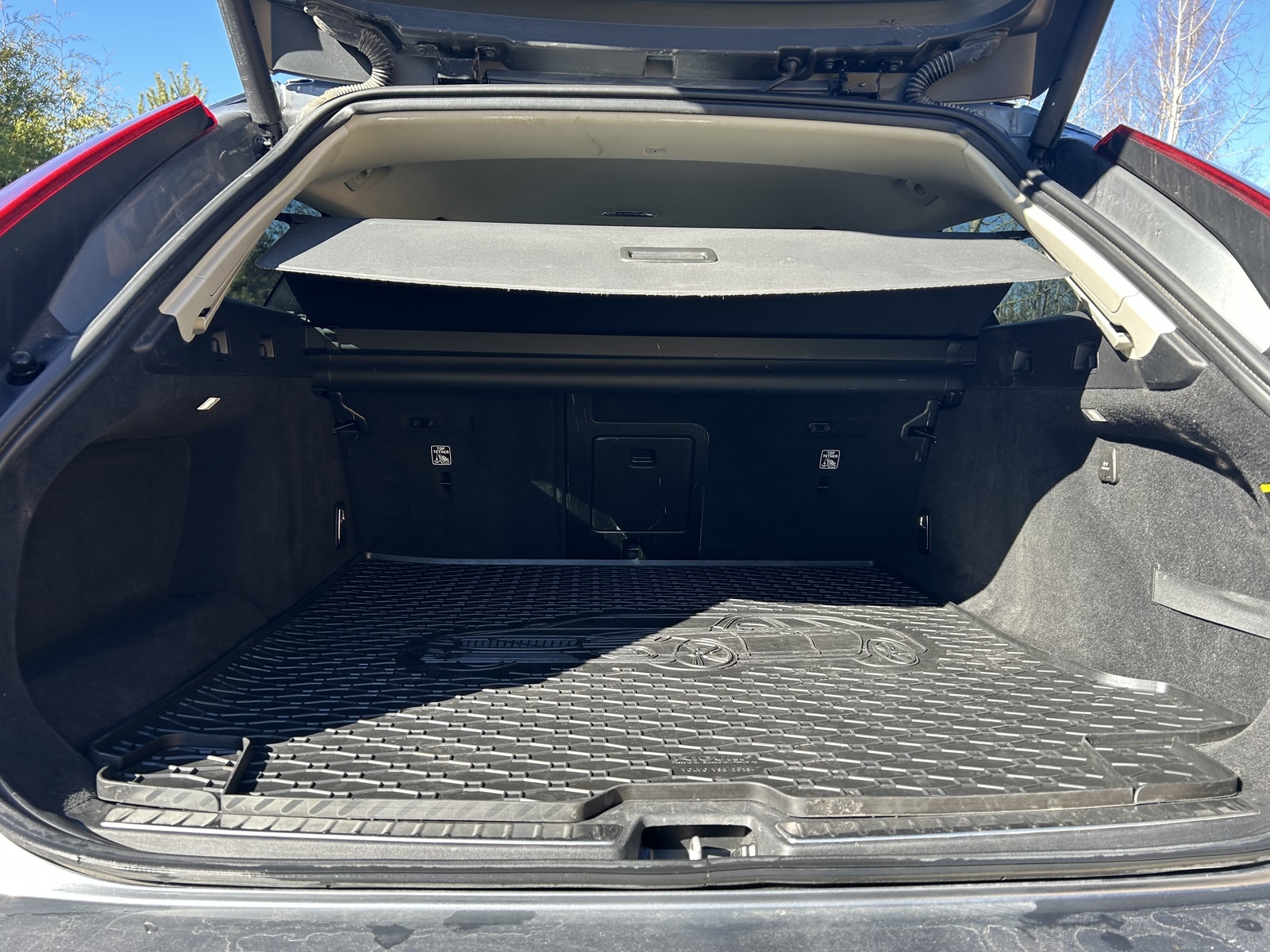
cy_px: 476
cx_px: 635
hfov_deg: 67.3
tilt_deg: -7.9
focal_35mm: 26
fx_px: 954
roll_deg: -0.8
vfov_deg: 53.1
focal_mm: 5.7
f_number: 1.5
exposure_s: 1/380
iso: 50
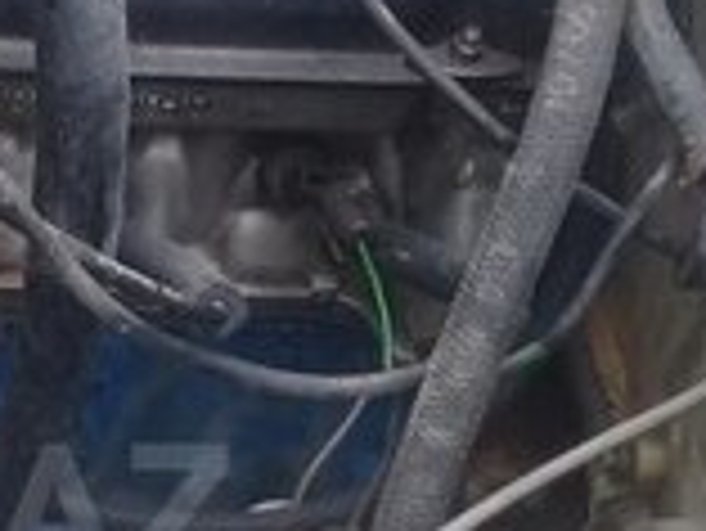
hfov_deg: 14.5
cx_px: -229
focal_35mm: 130
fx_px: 2653
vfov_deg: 11.3
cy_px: 511
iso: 64
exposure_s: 1/50
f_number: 2.2
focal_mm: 3.3
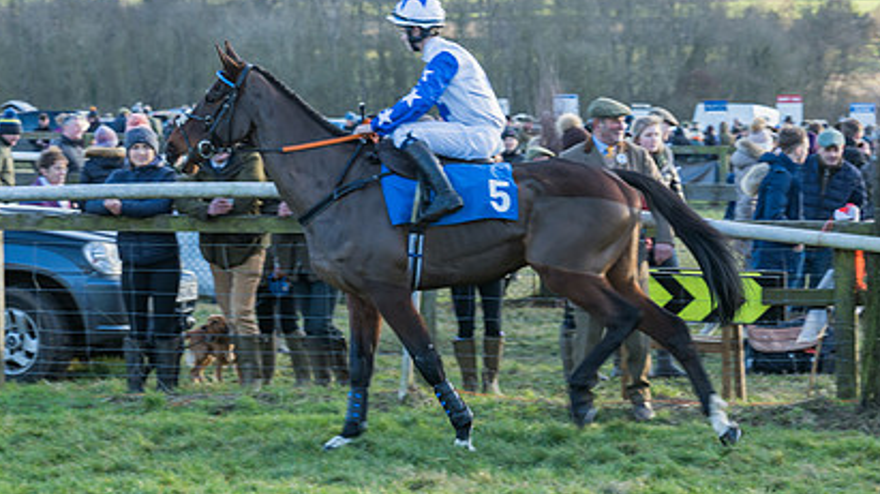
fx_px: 4199
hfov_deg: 12.0
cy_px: 239
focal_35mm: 180
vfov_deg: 6.7
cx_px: 526
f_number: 5.6
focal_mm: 106
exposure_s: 1/125
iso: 200
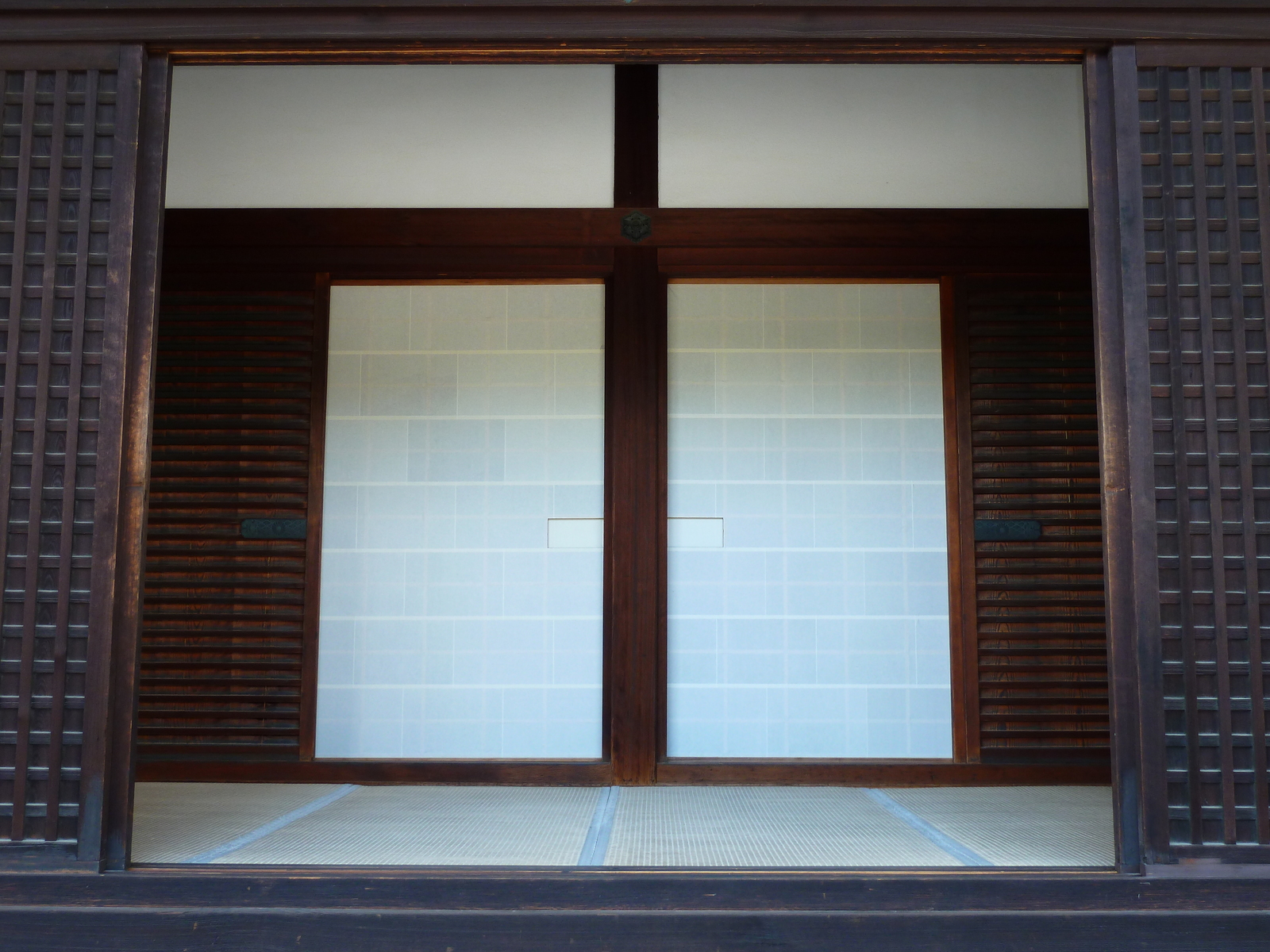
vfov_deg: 38.7
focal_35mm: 37
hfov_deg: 50.1
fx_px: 1357
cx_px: 635
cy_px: 476
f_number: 3.6
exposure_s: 1/30
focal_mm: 6.1
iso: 100
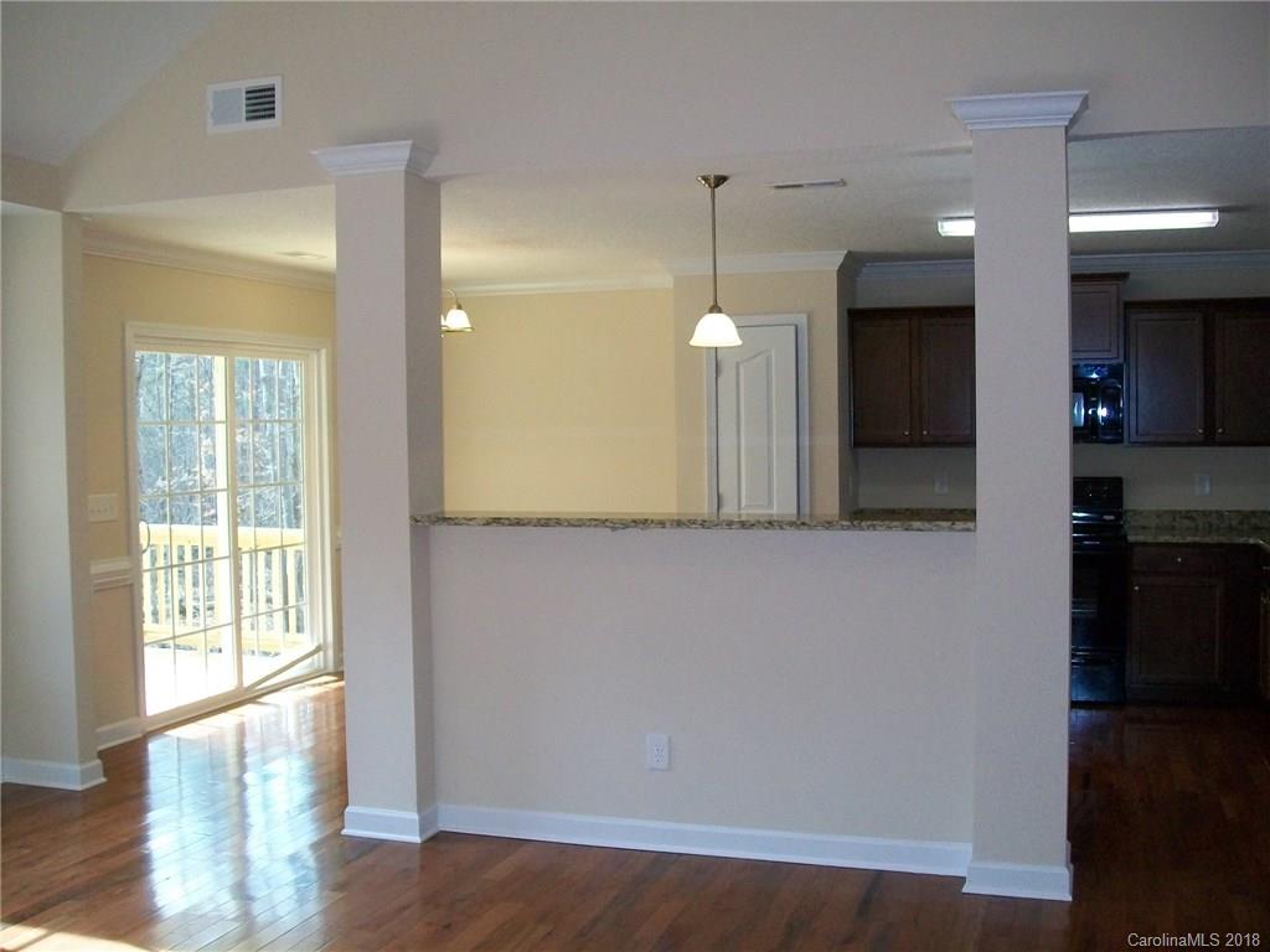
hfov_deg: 51.4
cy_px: 476
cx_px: 635
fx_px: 1321
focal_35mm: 36
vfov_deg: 39.7
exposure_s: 1/100
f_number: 2.7
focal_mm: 6
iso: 160
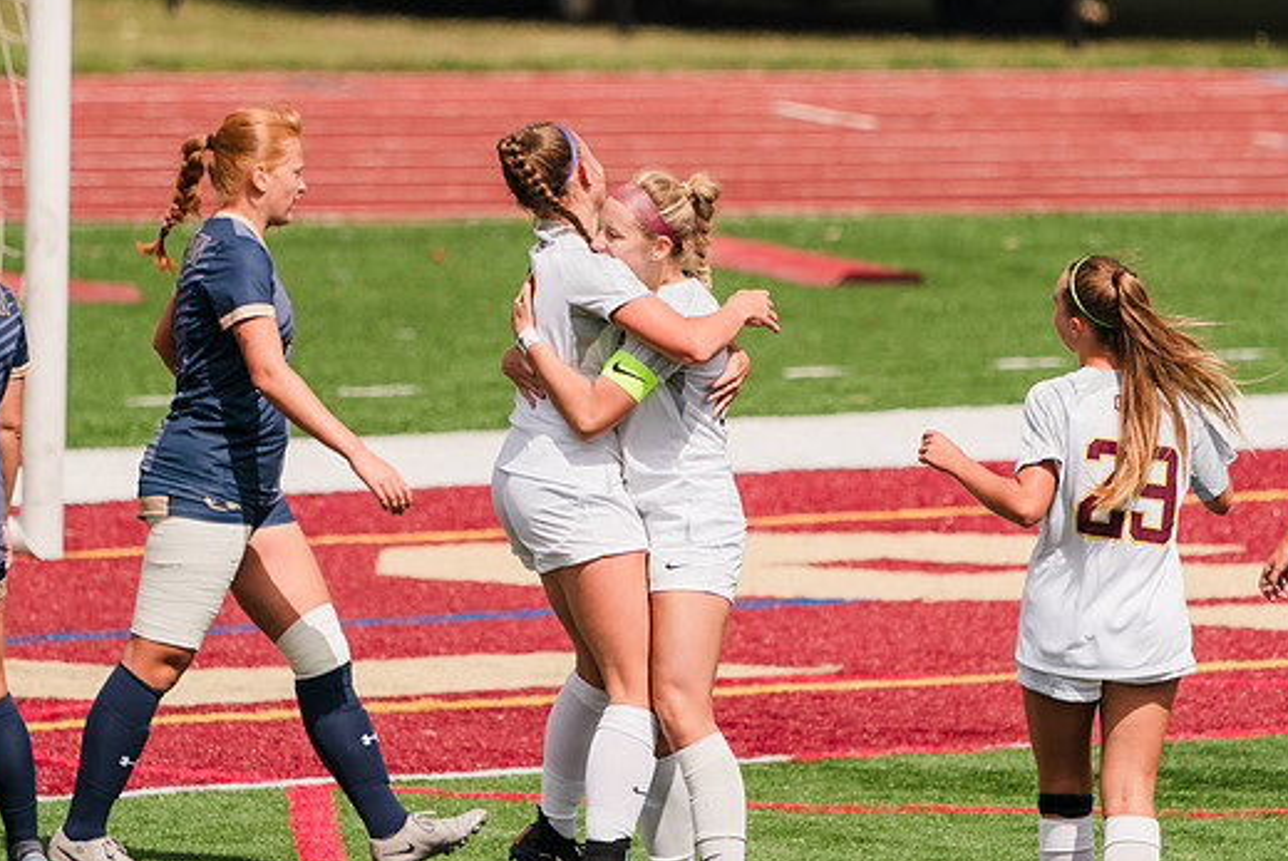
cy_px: 292
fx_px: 30400
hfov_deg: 2.4
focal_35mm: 849
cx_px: 570
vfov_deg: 1.6
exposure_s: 1/1600
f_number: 6.3
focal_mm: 600
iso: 200
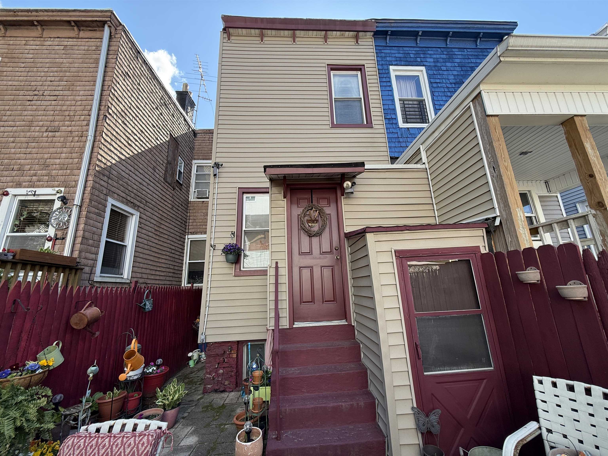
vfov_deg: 85.7
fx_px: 246
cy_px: 228
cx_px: 304
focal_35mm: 14
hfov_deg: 102.1
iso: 50
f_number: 2.2
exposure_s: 1/318
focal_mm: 2.22
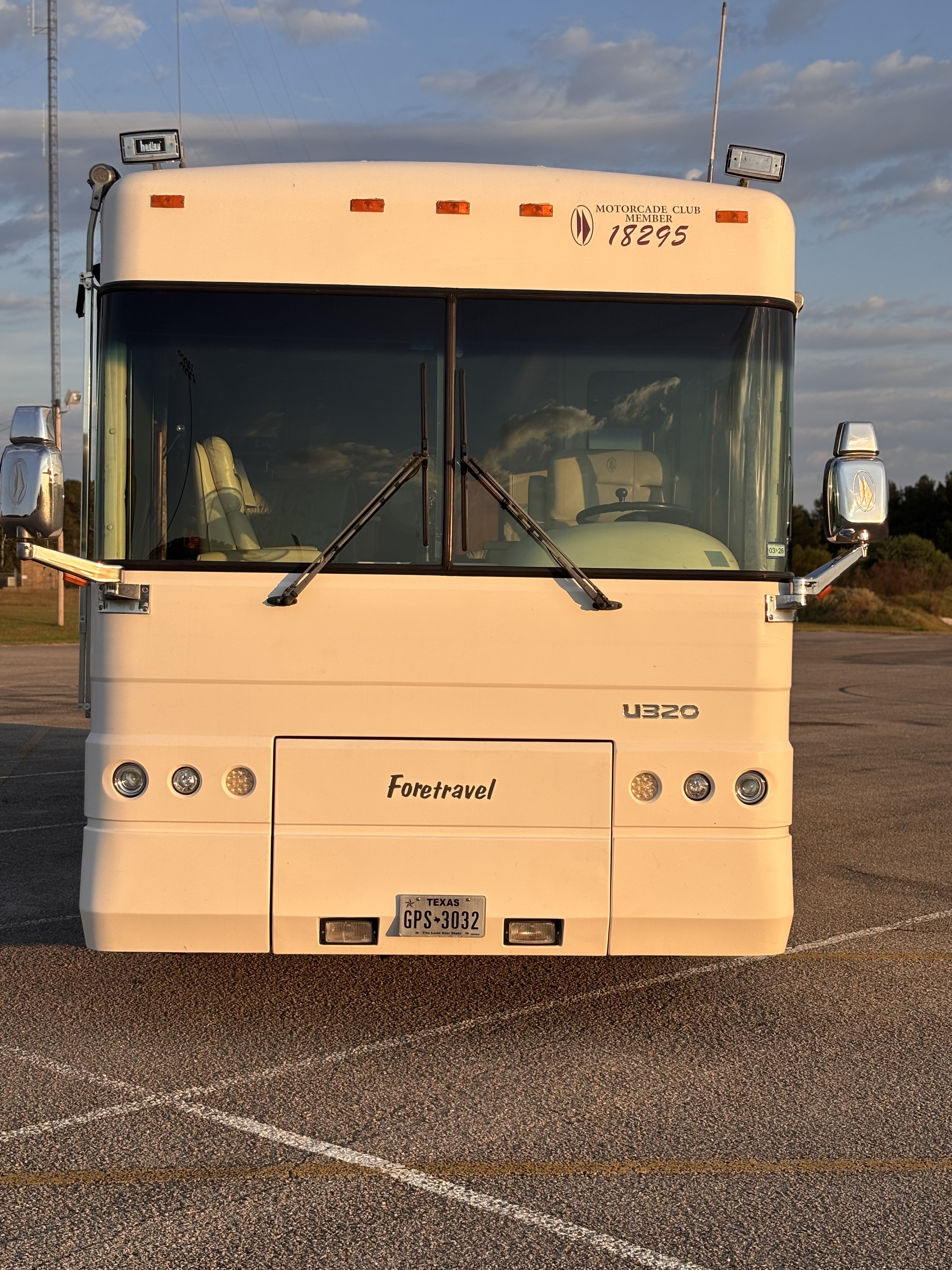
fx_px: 1943
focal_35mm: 53
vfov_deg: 36.2
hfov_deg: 27.5
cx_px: 476
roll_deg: -1.9
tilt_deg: -3.3
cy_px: 646
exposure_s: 1/1724
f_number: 1.6
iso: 32
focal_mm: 5.96
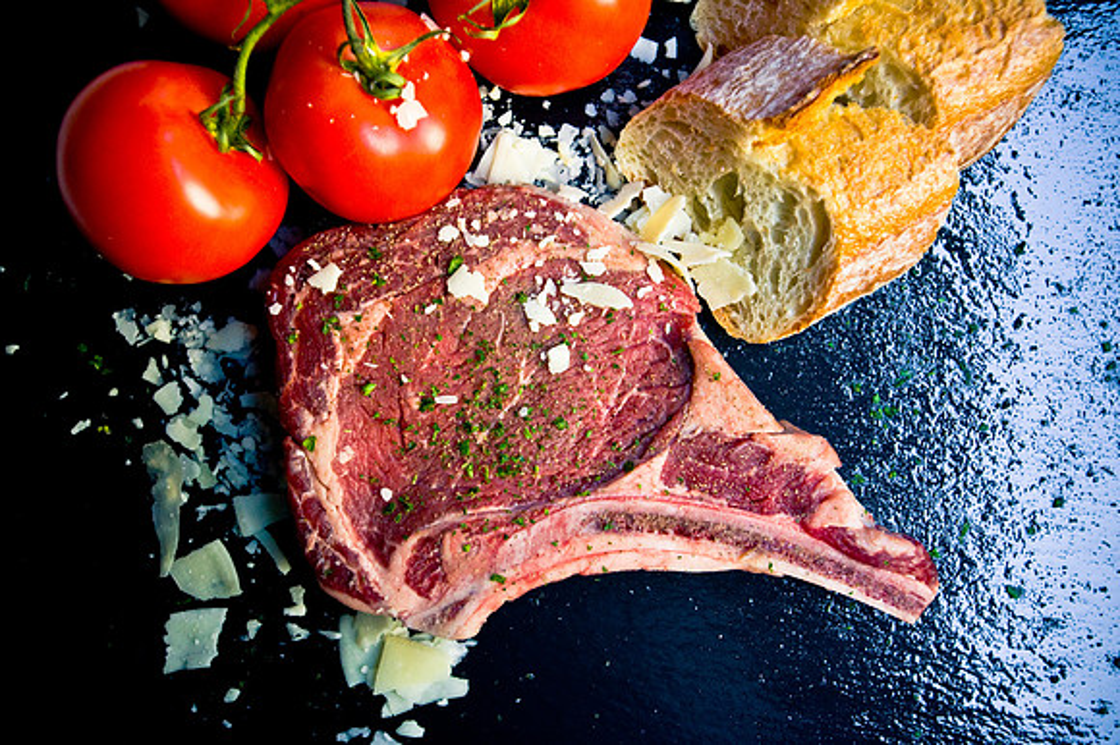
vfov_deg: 37.8
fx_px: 1088
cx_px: 560
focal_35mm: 35
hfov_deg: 54.5
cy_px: 372
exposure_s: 1/100
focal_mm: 35
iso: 1600
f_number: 5.6
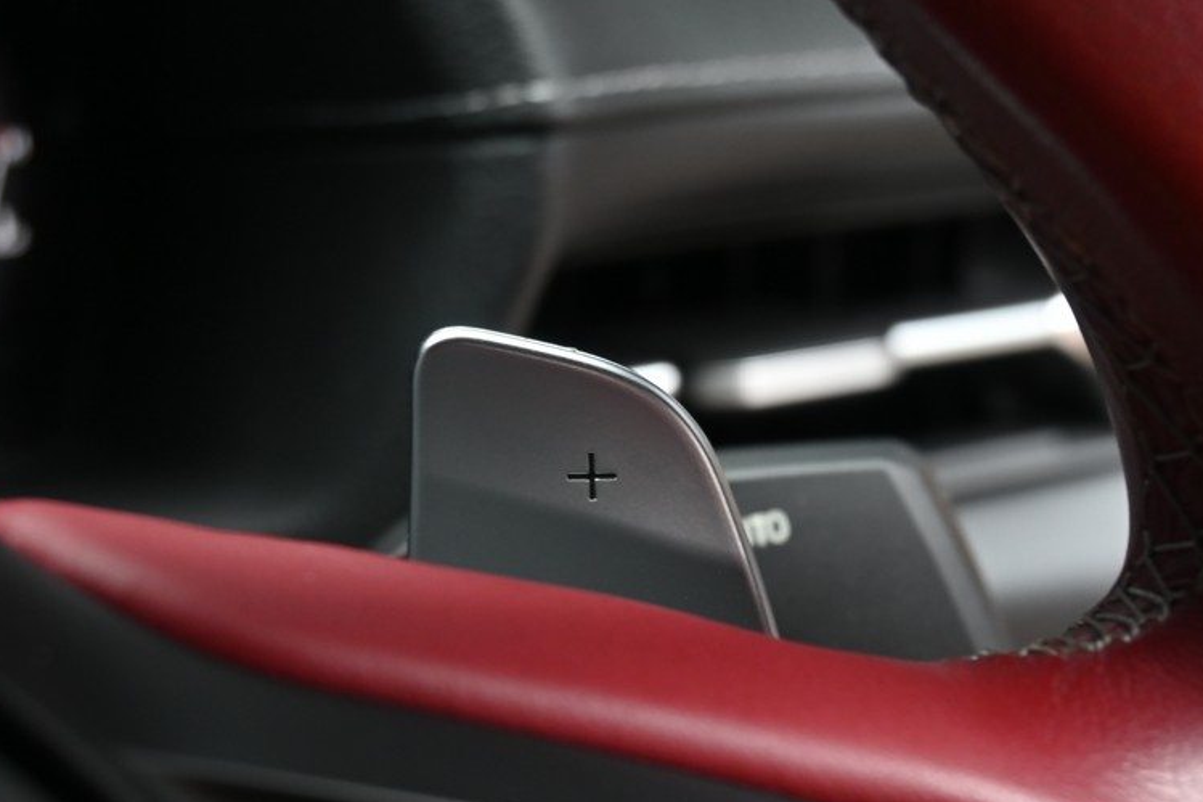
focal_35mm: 69
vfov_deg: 19.7
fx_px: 2305
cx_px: 607
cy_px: 499
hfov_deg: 29.2
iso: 400
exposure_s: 1/30
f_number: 5.6
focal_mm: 31.5
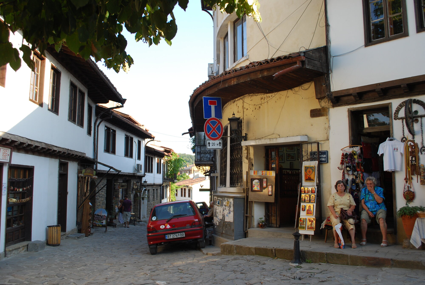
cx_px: 212
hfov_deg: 57.2
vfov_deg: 40.1
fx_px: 390
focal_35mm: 33
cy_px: 142
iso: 200
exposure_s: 1/160
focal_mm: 22
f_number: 6.3
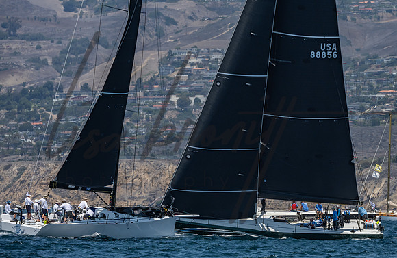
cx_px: 245
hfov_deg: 5.1
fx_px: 4486
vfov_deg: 3.3
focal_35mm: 410
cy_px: 95
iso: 320
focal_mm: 330
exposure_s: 1/1250
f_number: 8
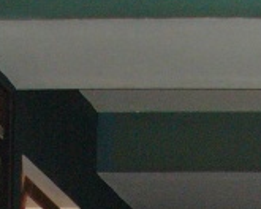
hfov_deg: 11.2
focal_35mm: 170
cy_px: 611
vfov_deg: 7.9
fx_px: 1313
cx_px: 278
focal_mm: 6
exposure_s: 1/80
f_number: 2.8
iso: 200
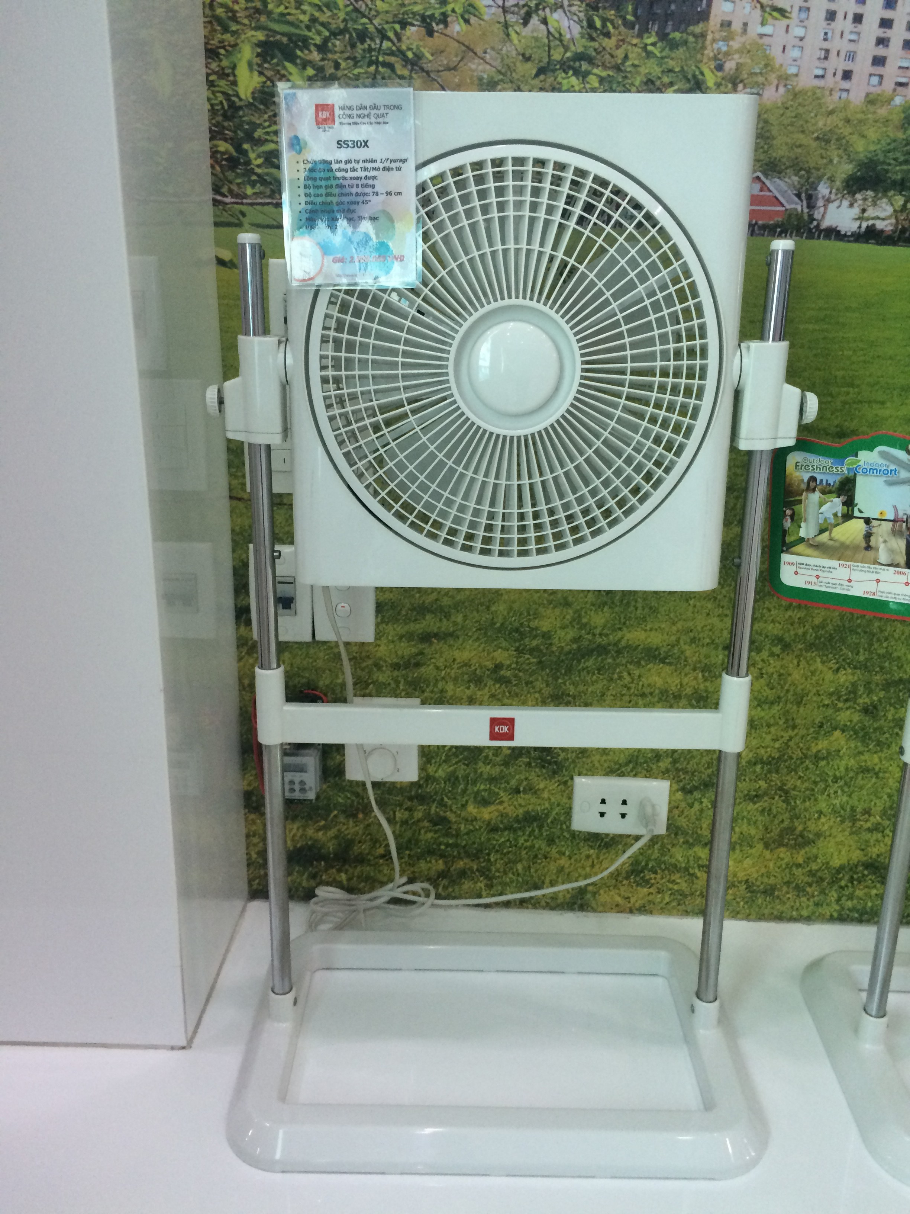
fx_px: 1016
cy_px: 607
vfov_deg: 61.7
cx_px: 455
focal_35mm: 29
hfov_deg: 48.2
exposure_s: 1/33
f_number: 2.2
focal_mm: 4.15
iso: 80
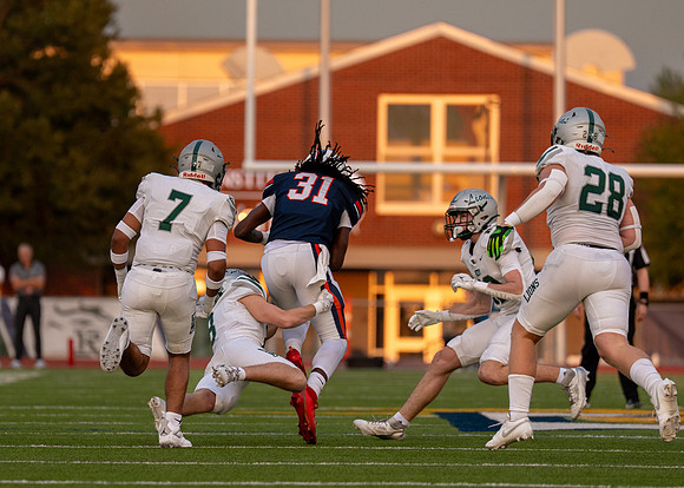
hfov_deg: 4.9
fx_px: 7923
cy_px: 250
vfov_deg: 3.5
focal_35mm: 408
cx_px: 252
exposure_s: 1/2500
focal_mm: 200
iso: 800
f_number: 2.8
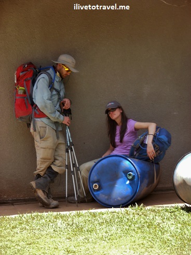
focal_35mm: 123
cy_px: 128
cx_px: 96
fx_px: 904
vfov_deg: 16.0
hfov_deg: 12.1
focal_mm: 21.79
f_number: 5.5
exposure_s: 1/60
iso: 100
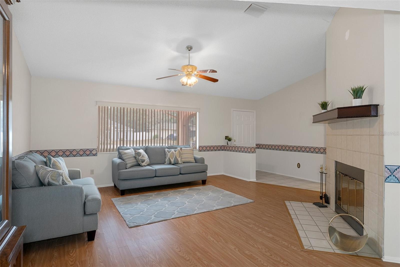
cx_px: 200
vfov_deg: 63.2
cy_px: 134
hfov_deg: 85.4
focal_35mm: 20
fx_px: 217
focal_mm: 13
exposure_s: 1/1.25
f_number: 8
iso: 320
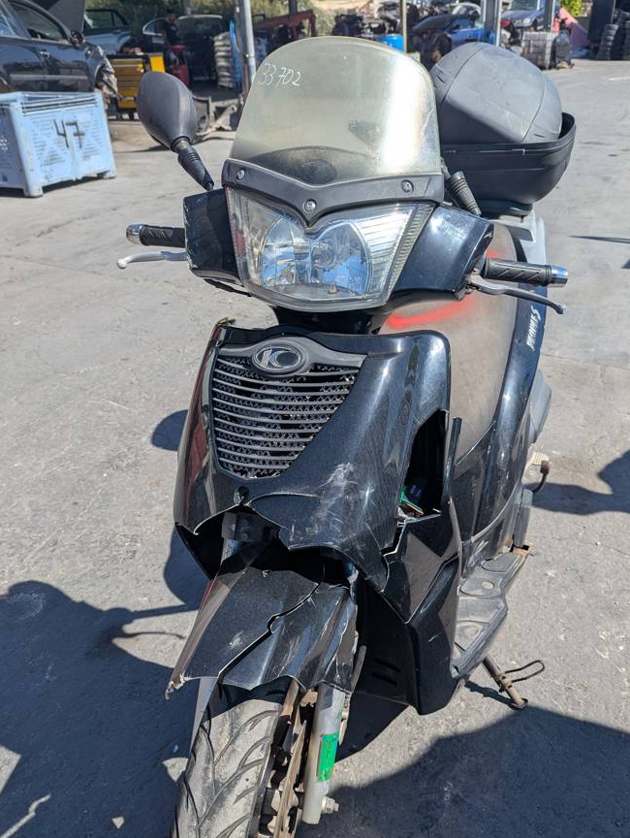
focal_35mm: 30
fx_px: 727
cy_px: 490
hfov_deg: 46.5
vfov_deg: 59.6
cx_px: 387
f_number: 1.85
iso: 42
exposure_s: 1/2020
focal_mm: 6.81
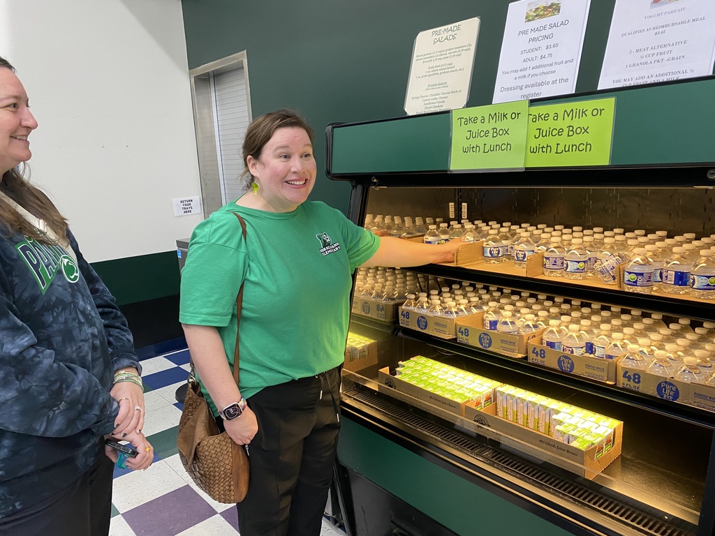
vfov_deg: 53.1
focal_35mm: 26
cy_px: 268
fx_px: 537
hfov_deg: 67.3
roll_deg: +1.3
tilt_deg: -11.2
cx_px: 358
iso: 250
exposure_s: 1/60
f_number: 1.8
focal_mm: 4.25
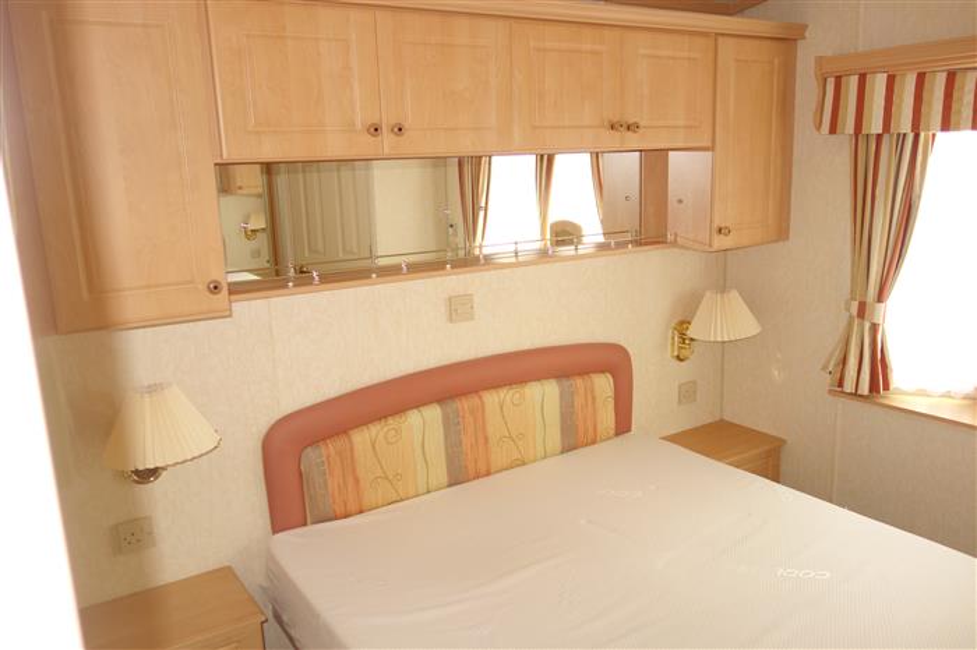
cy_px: 325
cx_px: 488
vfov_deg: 46.4
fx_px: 759
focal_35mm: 28
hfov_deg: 65.5
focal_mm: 10.4
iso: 125
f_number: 1.8
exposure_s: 1/60
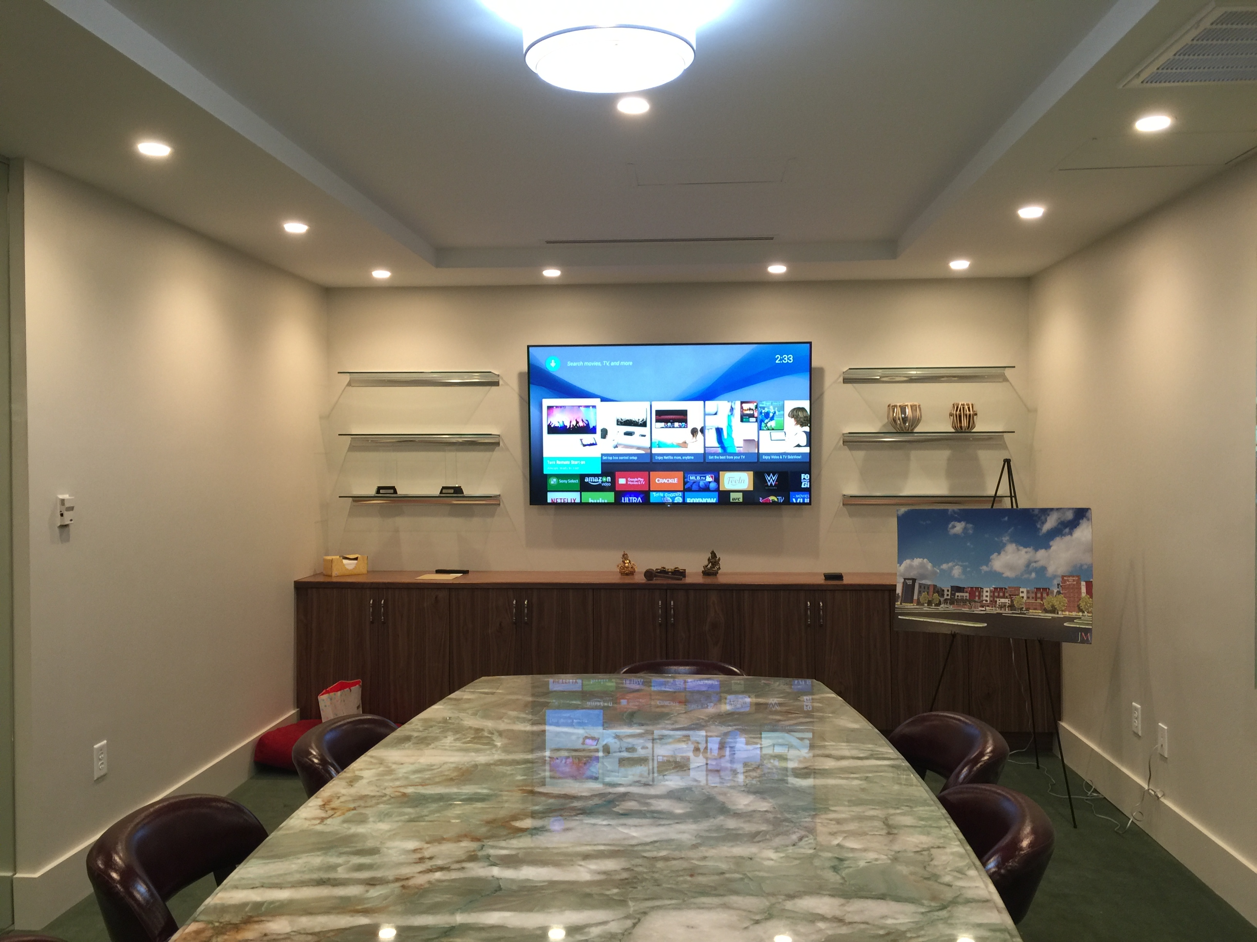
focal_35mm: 29
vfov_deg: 48.2
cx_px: 628
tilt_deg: -0.3
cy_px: 471
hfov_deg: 61.7
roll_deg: -0.6
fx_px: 1053
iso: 40
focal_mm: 4.15
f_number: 2.2
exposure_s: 1/15
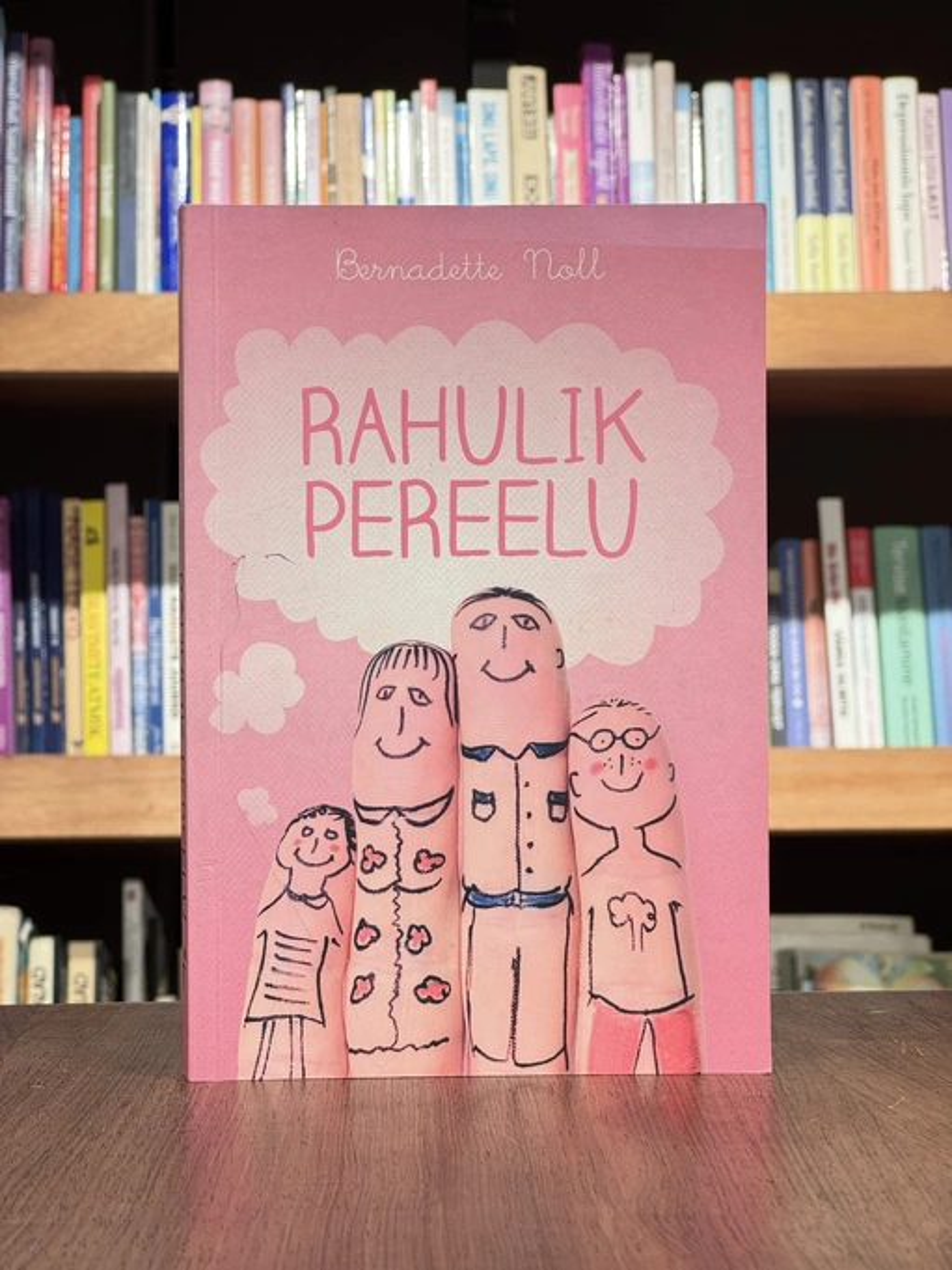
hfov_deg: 19.1
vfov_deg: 25.3
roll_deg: -0.5
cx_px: 476
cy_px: 635
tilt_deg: -0.2
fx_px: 2823
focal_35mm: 77
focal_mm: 9
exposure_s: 1/76
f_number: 2.8
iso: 250
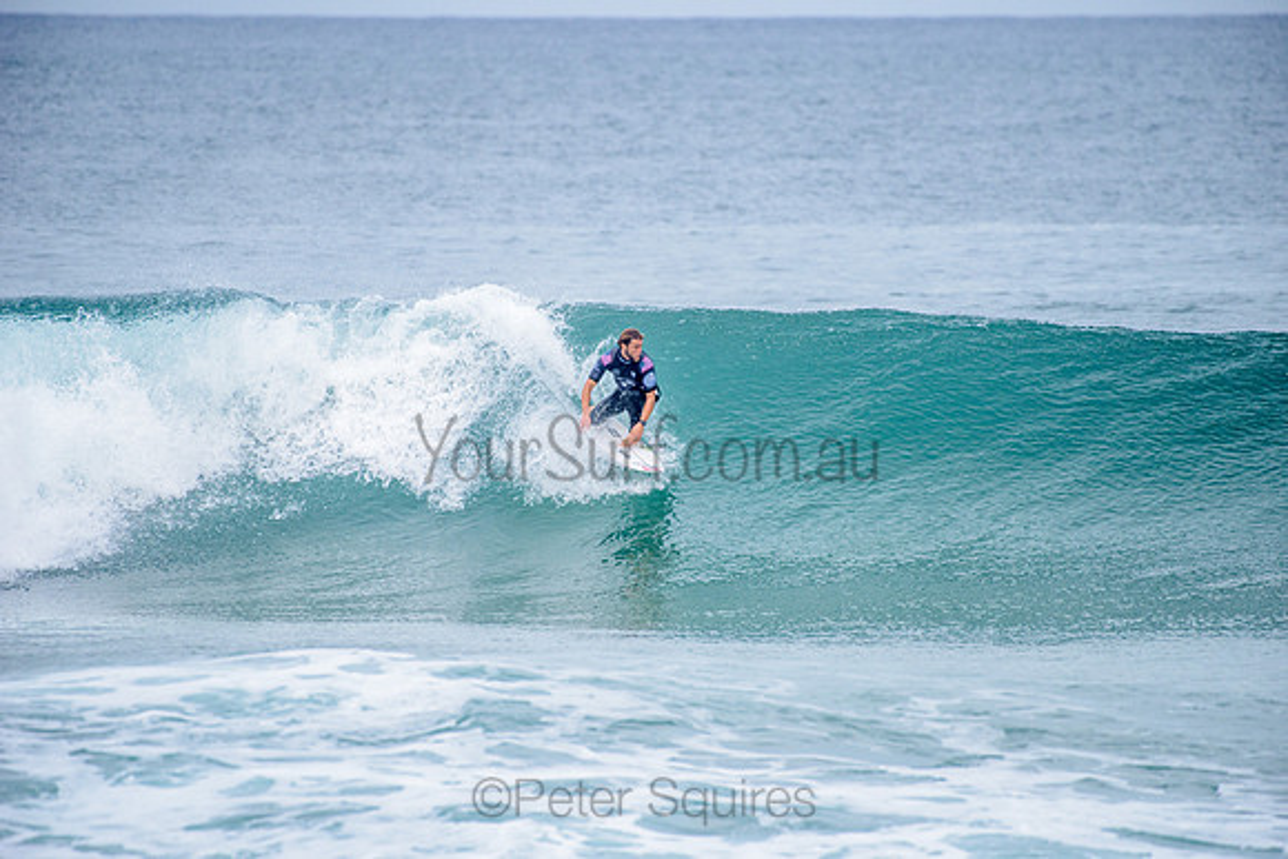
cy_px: 430
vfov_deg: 2.8
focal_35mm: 500
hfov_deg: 4.1
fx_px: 17892
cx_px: 644
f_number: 5.6
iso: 400
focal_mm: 500
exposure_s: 1/2000
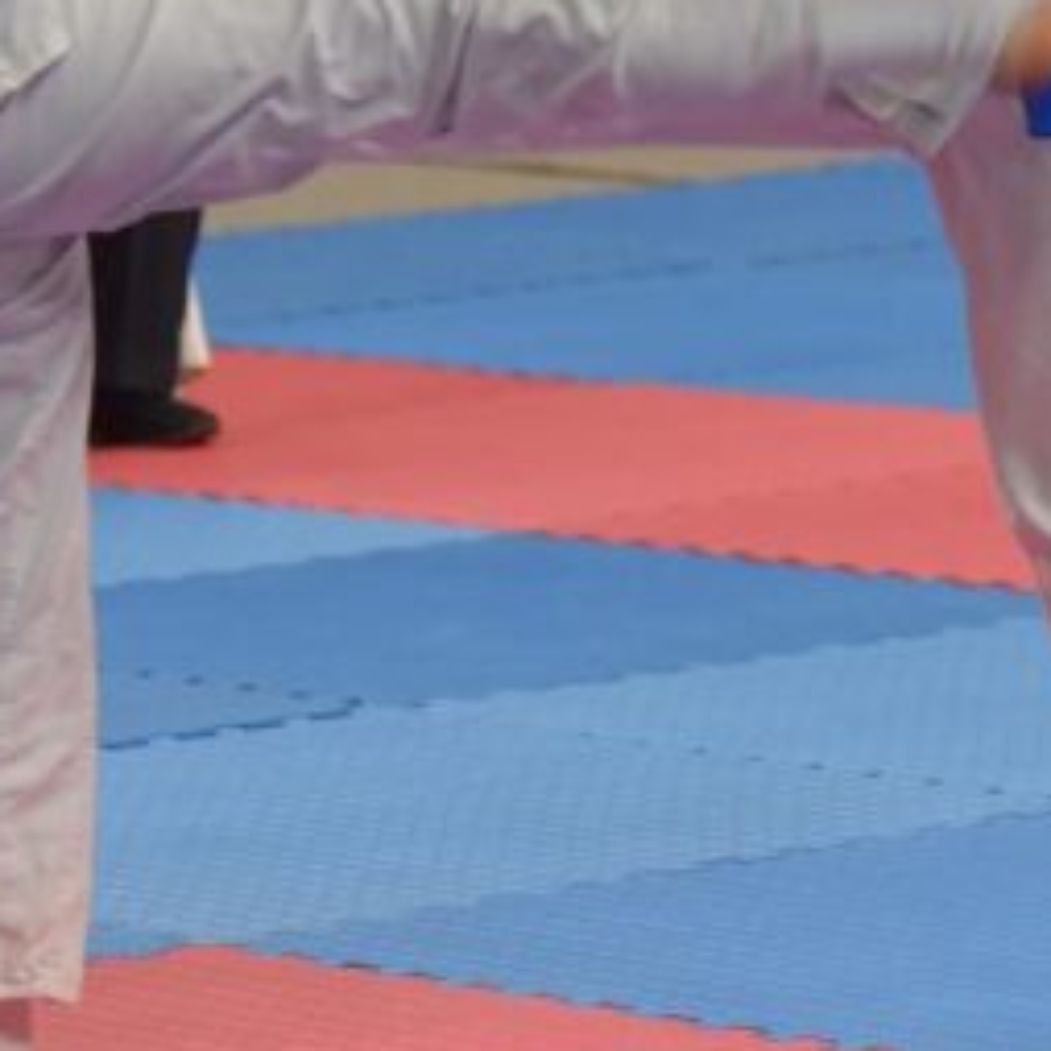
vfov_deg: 5.1
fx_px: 11782
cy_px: 155
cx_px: 745
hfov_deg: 5.1
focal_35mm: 343
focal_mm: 100
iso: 640
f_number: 3.2
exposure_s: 1/200
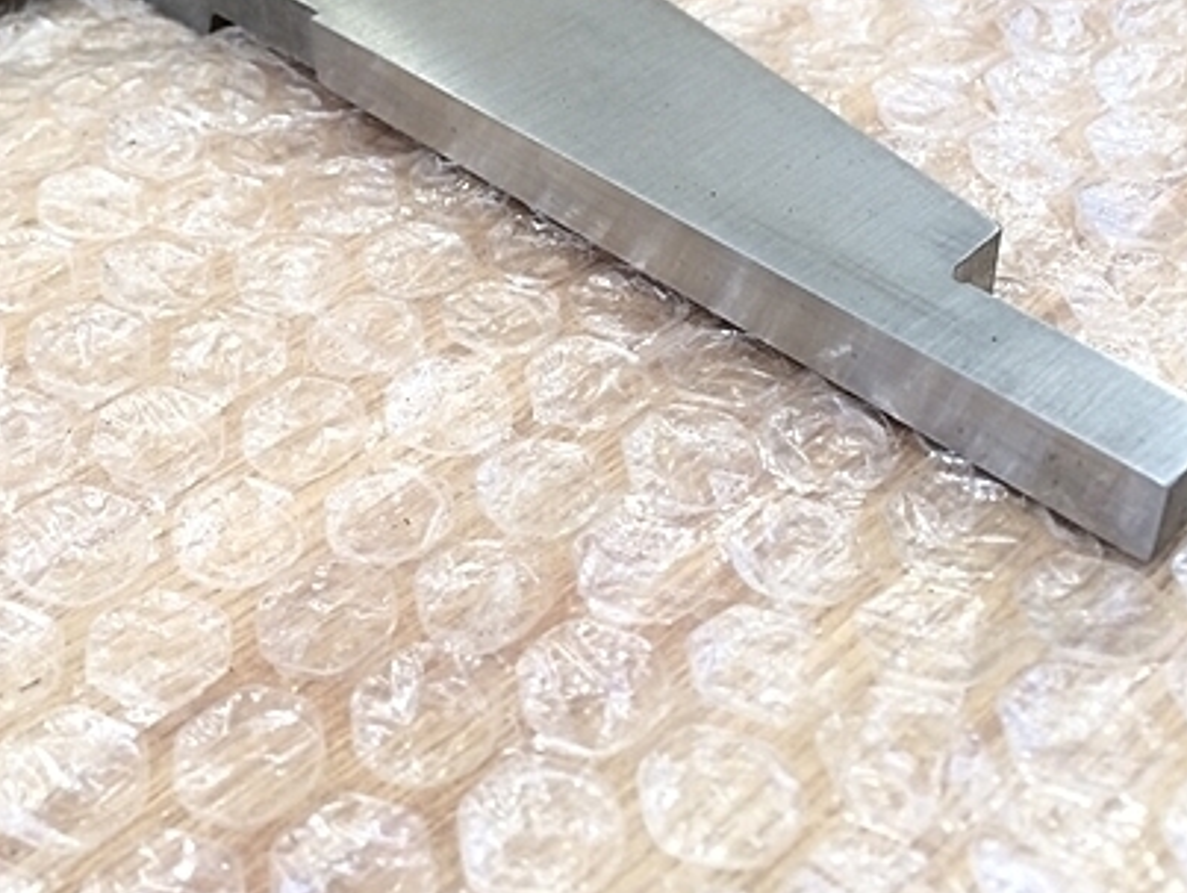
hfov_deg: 41.1
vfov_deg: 30.9
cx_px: 489
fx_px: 1579
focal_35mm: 46
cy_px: 203
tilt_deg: -36.0
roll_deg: +5.3
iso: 64
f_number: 2.2
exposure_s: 1/30
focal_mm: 4.15
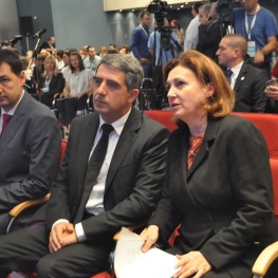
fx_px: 563
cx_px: 132
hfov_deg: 27.7
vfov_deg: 27.7
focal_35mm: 62
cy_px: 139
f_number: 4.5
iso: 2800
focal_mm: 32
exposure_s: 1/30
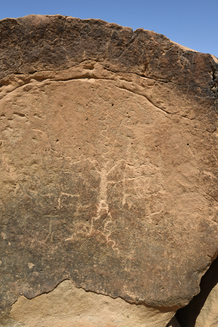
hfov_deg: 36.9
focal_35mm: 36
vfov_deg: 53.1
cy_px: 164
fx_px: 327
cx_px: 109
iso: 400
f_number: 13
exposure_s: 1/750
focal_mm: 24
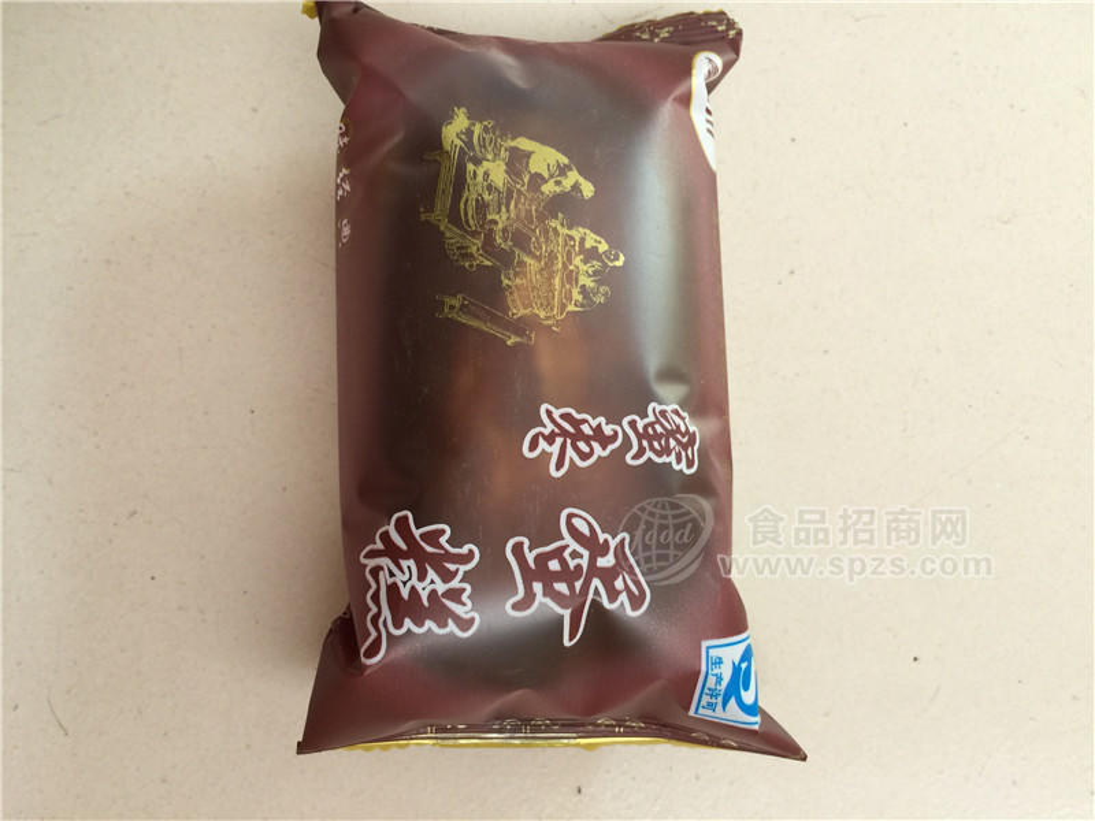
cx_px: 548
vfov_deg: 48.2
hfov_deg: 61.7
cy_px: 410
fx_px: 917
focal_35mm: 29
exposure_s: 1/30
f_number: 2.2
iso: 32
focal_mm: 4.15
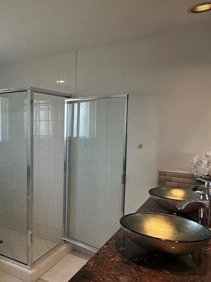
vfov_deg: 55.3
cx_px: 18
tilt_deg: -2.6
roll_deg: -0.9
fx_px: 268
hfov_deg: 39.6
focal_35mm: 33
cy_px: 147
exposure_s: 1/120
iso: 160
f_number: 2.2
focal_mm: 2.22
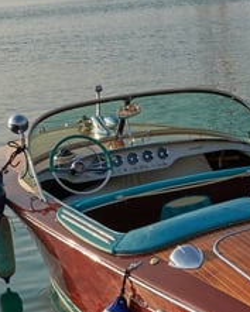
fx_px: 1026
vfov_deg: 16.9
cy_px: 321
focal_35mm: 111
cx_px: 242
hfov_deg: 13.7
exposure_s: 1/200
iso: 100
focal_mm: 12.51
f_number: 5
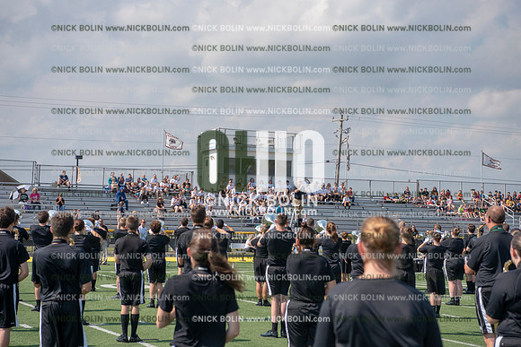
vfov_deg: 19.5
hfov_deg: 28.8
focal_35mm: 70
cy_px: 174
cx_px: 260
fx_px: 1013
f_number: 5.6
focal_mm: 70
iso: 200
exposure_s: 1/1600
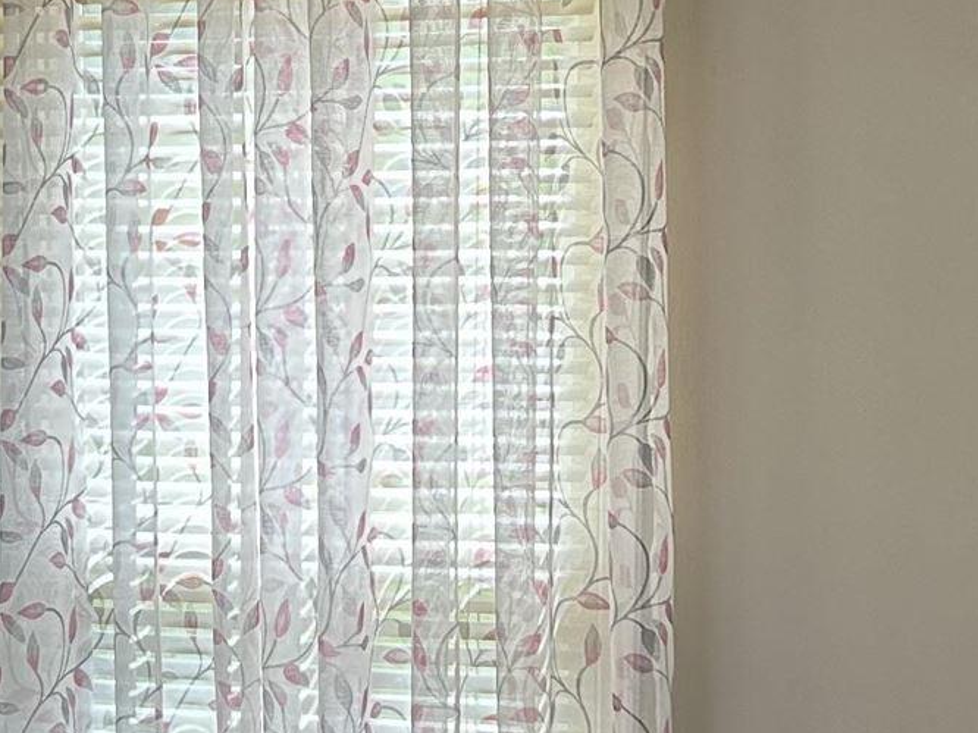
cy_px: 527
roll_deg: +0.6
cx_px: 303
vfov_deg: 12.3
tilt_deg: -6.1
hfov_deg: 16.4
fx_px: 3389
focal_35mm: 120
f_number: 1.5
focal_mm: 5.7
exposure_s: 1/163
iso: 50
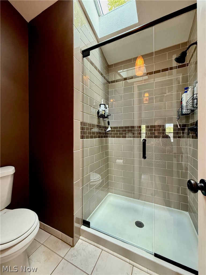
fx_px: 111
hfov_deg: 85.7
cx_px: 103
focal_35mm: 14
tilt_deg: +1.3
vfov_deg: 102.1
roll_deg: -0.7
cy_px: 138
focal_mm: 2.22
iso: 250
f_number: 2.2
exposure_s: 1/60
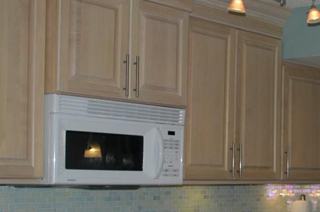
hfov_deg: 24.4
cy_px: 174
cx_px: 388
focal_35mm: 75
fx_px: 666
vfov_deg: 17.9
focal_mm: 18
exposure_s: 1/60
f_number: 5.6
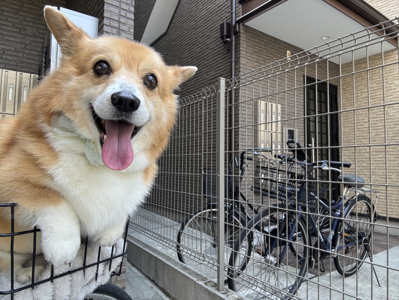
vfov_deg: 58.9
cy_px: 150
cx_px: 200
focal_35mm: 23
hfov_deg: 73.9
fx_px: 265
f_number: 1.9
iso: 32
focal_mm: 2.69
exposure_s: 1/121
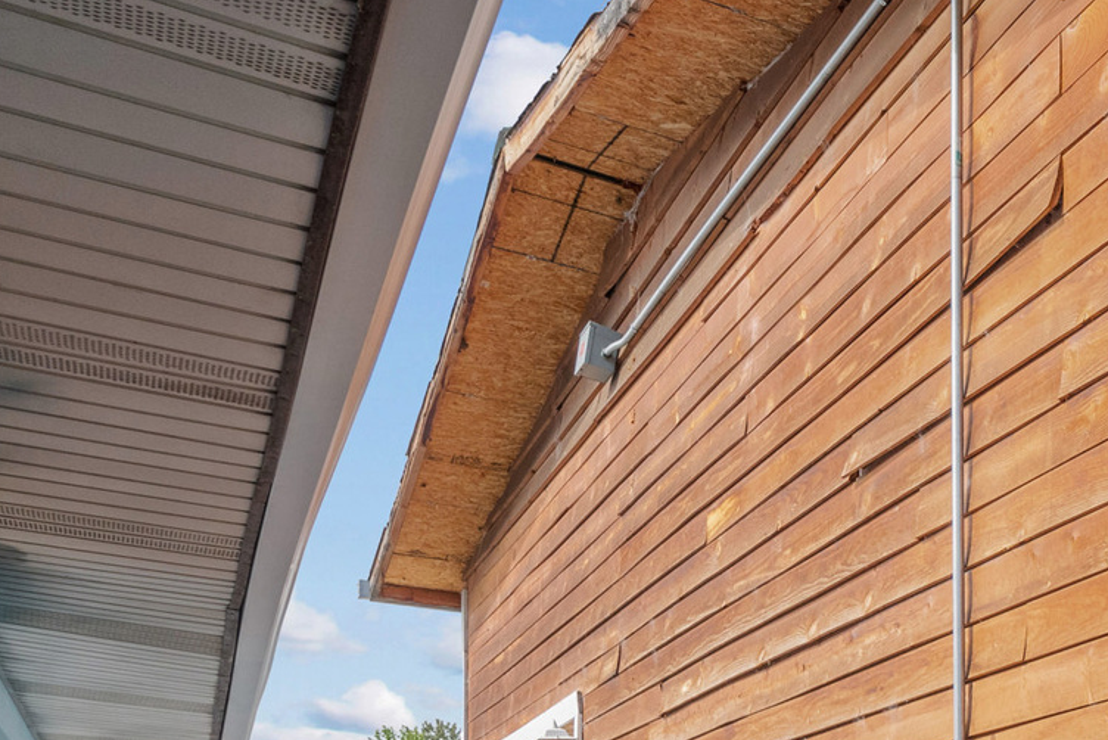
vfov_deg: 24.3
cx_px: 1463
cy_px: 952
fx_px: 1509
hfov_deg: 30.9
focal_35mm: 49
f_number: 8
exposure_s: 1/125
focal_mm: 18
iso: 800
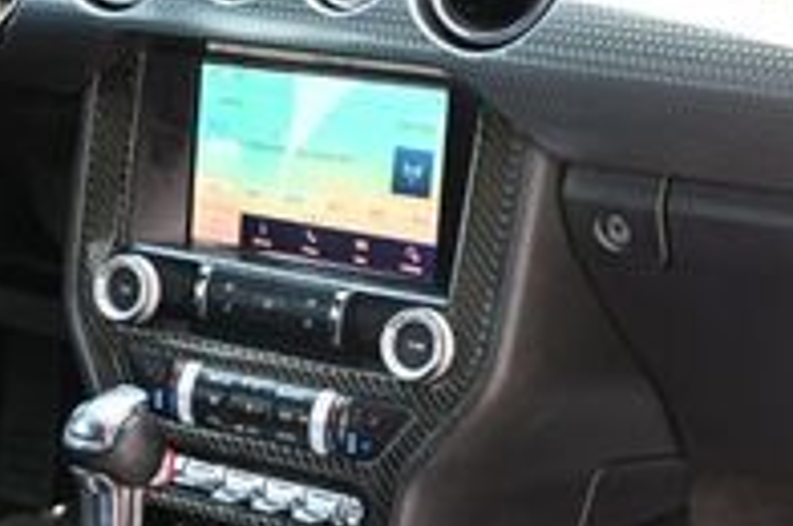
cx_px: 502
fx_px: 2155
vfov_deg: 13.7
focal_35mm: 98
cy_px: 522
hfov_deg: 20.8
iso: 720
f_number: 3.8
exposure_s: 1/125
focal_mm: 20
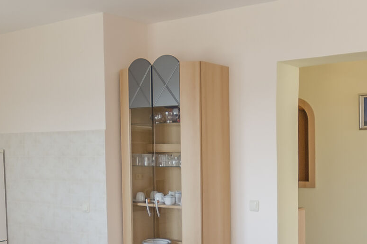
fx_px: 550
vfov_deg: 24.5
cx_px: 167
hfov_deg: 36.9
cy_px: 204
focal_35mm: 54
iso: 200
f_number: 4.5
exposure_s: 1/80
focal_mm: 10
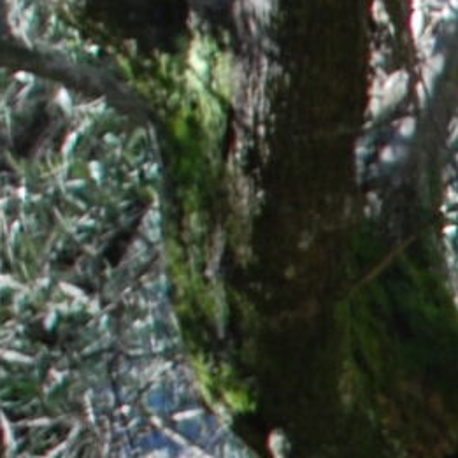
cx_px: 1962
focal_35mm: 350
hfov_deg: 4.5
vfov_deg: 4.8
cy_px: 1204
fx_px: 5239
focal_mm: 28
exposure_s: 1/80
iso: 100
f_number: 4.5
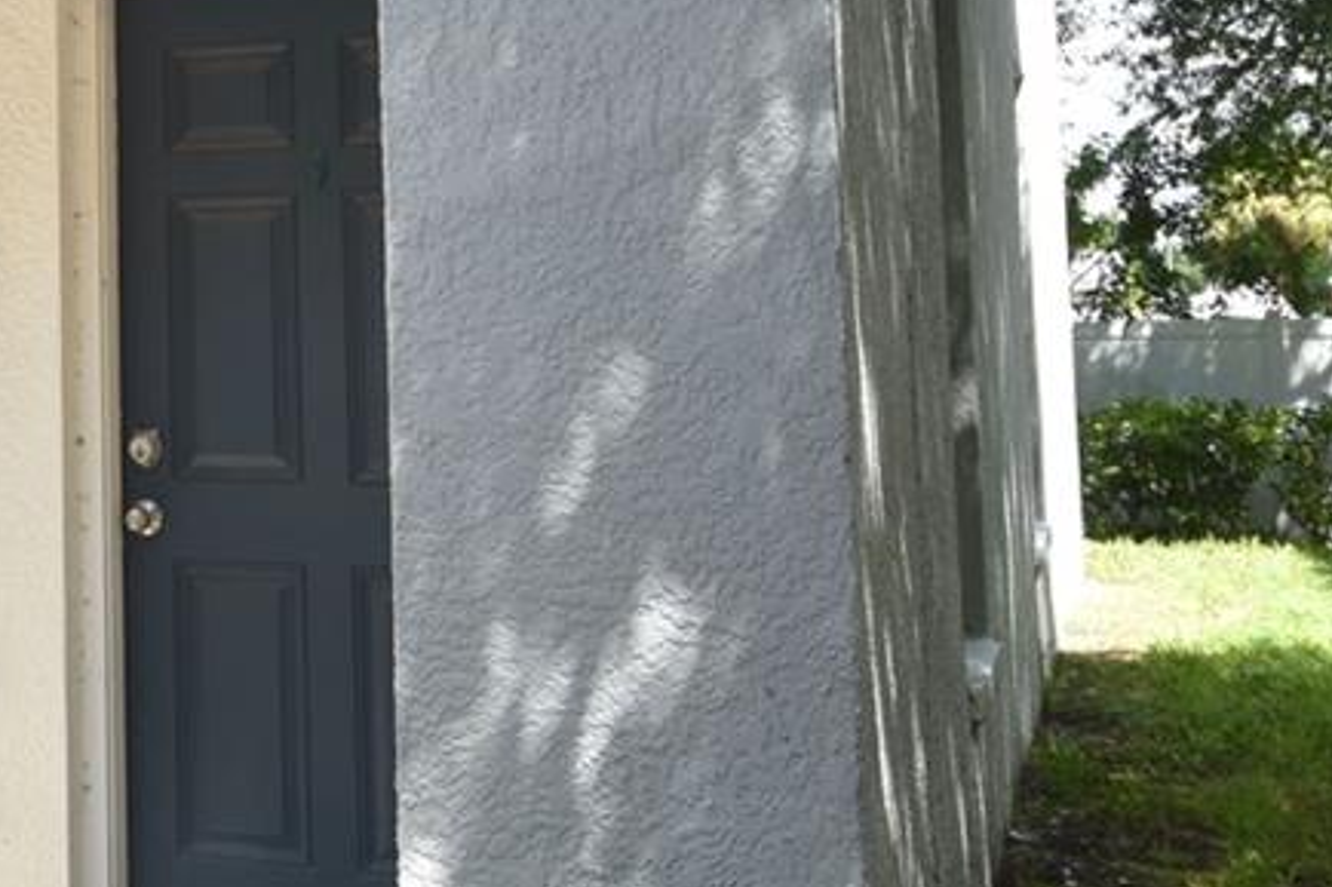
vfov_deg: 21.6
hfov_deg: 30.5
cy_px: 40
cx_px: -25
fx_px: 2250
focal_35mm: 61
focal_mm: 11
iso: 200
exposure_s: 1/250
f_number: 8
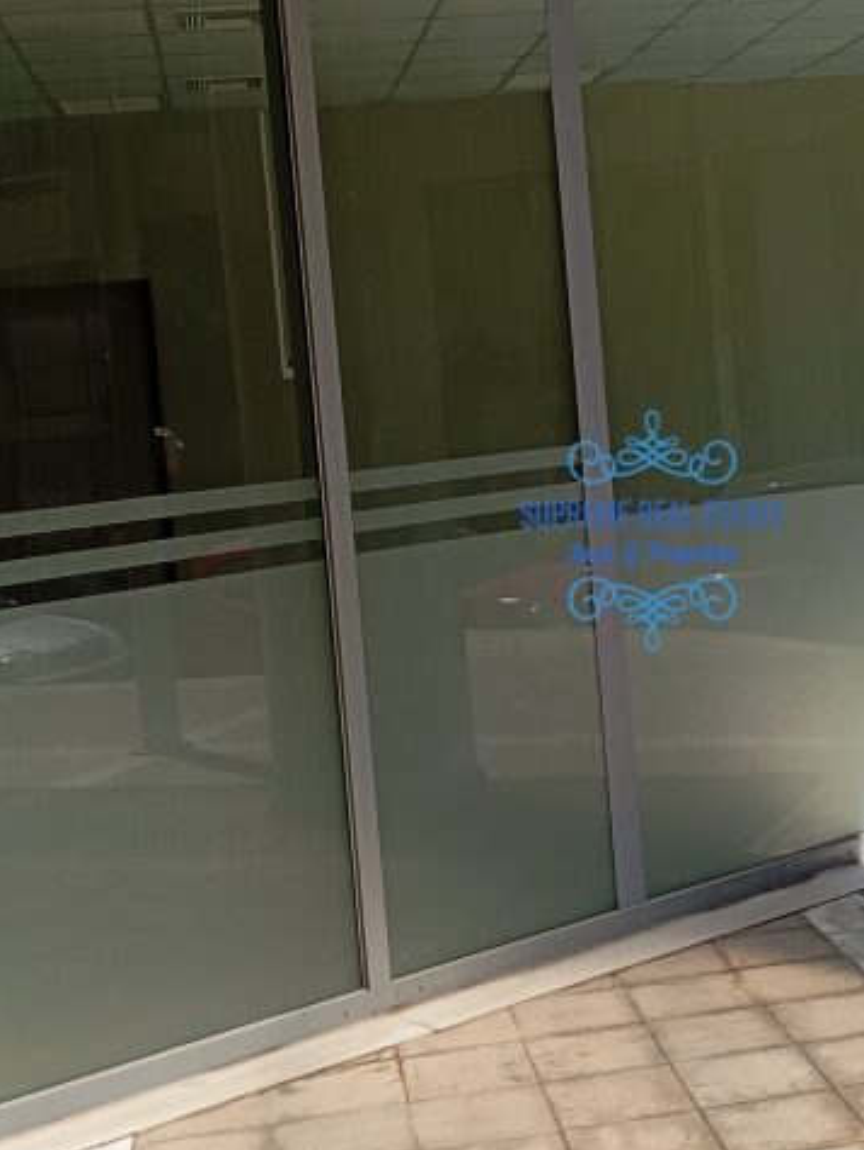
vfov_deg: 32.6
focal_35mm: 59
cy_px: 472
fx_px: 1961
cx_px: 594
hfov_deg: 24.7
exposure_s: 1/532
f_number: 1.8
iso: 100
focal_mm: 4.27
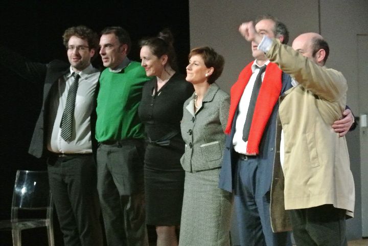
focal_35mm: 103
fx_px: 1053
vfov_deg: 13.3
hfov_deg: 19.8
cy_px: 123
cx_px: 184
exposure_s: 1/100
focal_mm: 38.5
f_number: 5
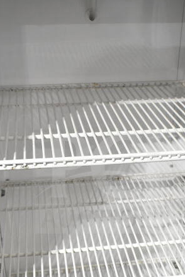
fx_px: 432
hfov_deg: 24.2
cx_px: 106
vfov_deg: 35.3
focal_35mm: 56
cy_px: 183
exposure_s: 1/50
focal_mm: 18
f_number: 3.5
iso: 1600
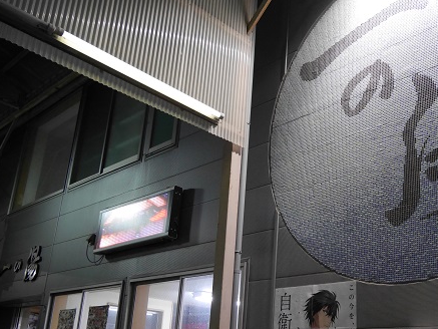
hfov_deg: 45.1
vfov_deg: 35.1
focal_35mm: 41
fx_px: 519
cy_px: 190
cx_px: 292
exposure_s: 1/60
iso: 1600
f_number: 3.5
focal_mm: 14
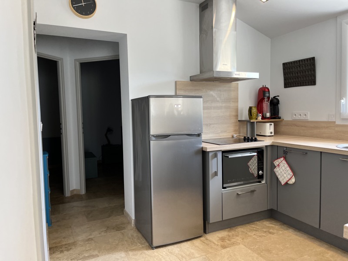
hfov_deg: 67.3
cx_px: 174
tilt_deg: -3.8
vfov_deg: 53.1
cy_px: 130
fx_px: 261
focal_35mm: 26
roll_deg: +1.9
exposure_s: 1/100
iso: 64
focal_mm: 5.1
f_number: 1.6
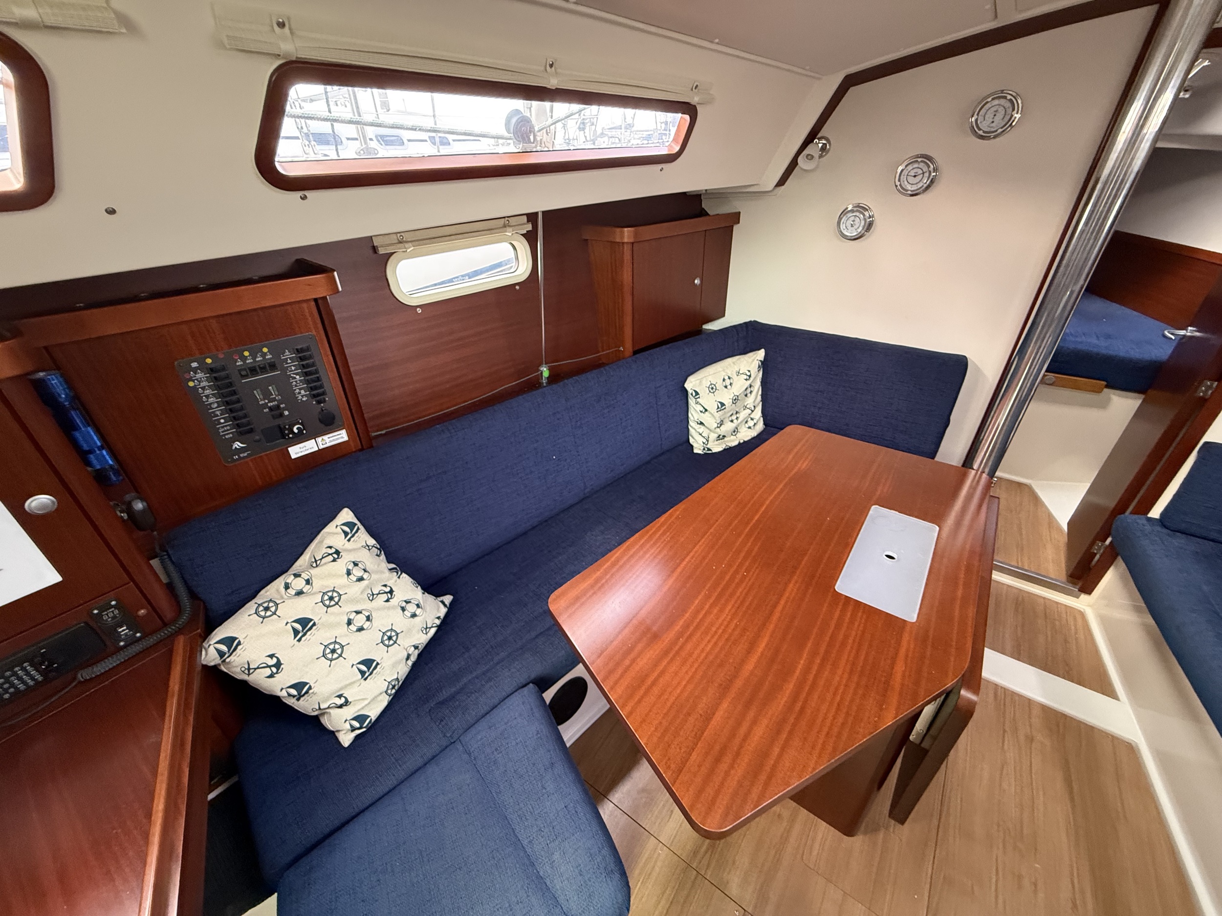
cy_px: 458
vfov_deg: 85.7
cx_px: 611
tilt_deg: -31.9
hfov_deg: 102.1
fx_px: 494
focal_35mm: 14
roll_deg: +0.3
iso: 500
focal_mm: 2.22
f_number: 2.2
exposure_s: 1/60
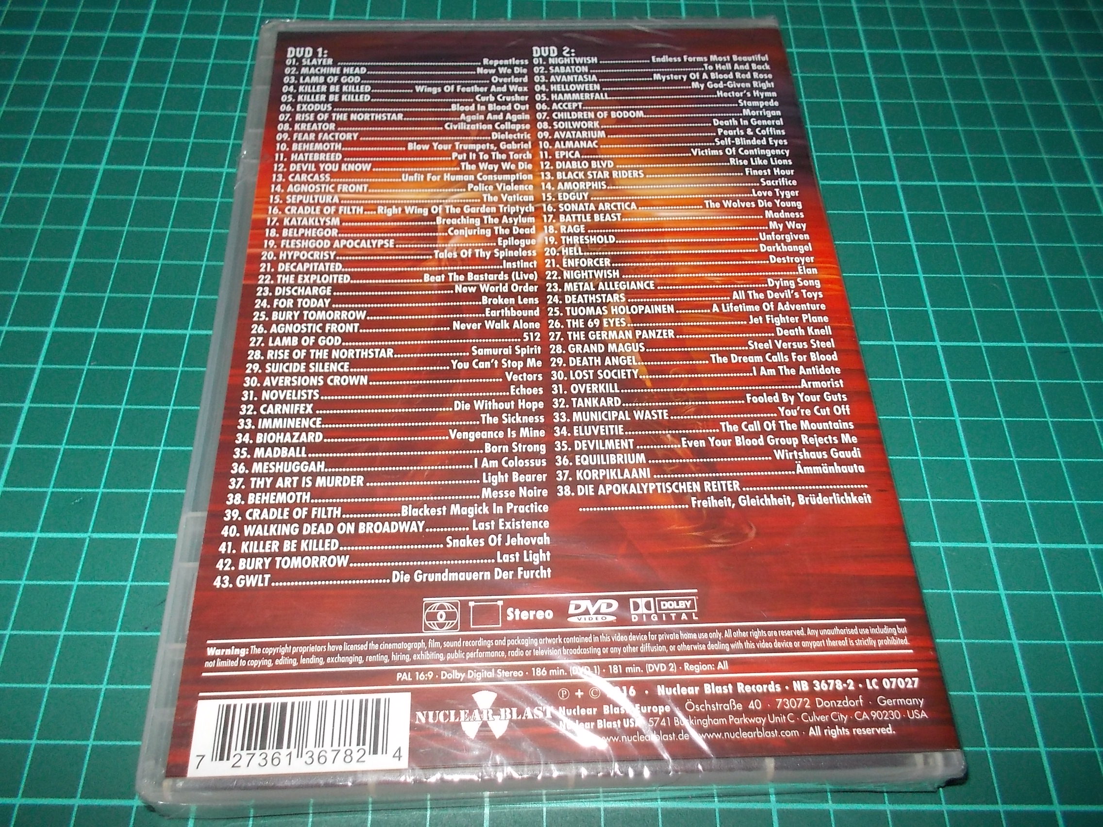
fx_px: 924
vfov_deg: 48.2
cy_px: 414
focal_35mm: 29
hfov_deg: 61.7
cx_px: 552
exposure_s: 1/30
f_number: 3.3
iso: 200
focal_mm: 4.1
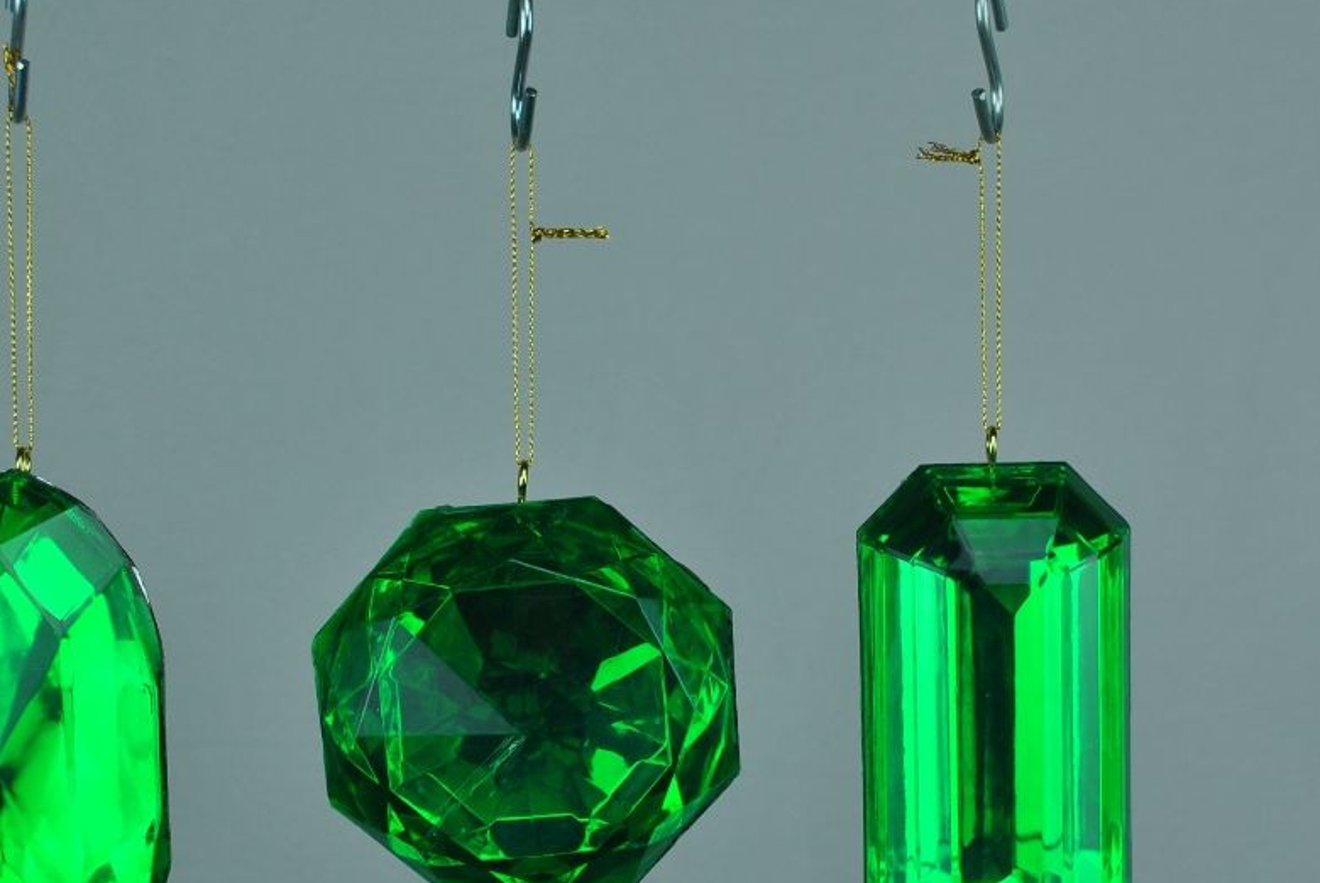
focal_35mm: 75
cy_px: 572
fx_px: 2753
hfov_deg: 27.0
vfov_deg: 18.2
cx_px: 701
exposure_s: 1/160
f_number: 6.3
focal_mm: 26
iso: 100
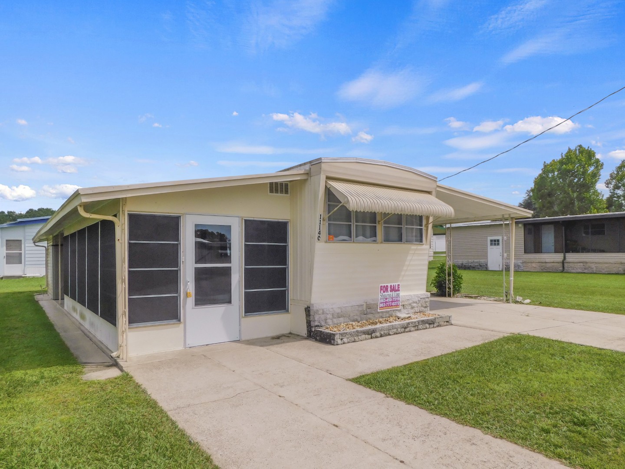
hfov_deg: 73.9
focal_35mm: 23
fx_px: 415
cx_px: 312
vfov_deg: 58.9
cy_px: 234
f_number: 6
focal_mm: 4
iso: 125
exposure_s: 1/640
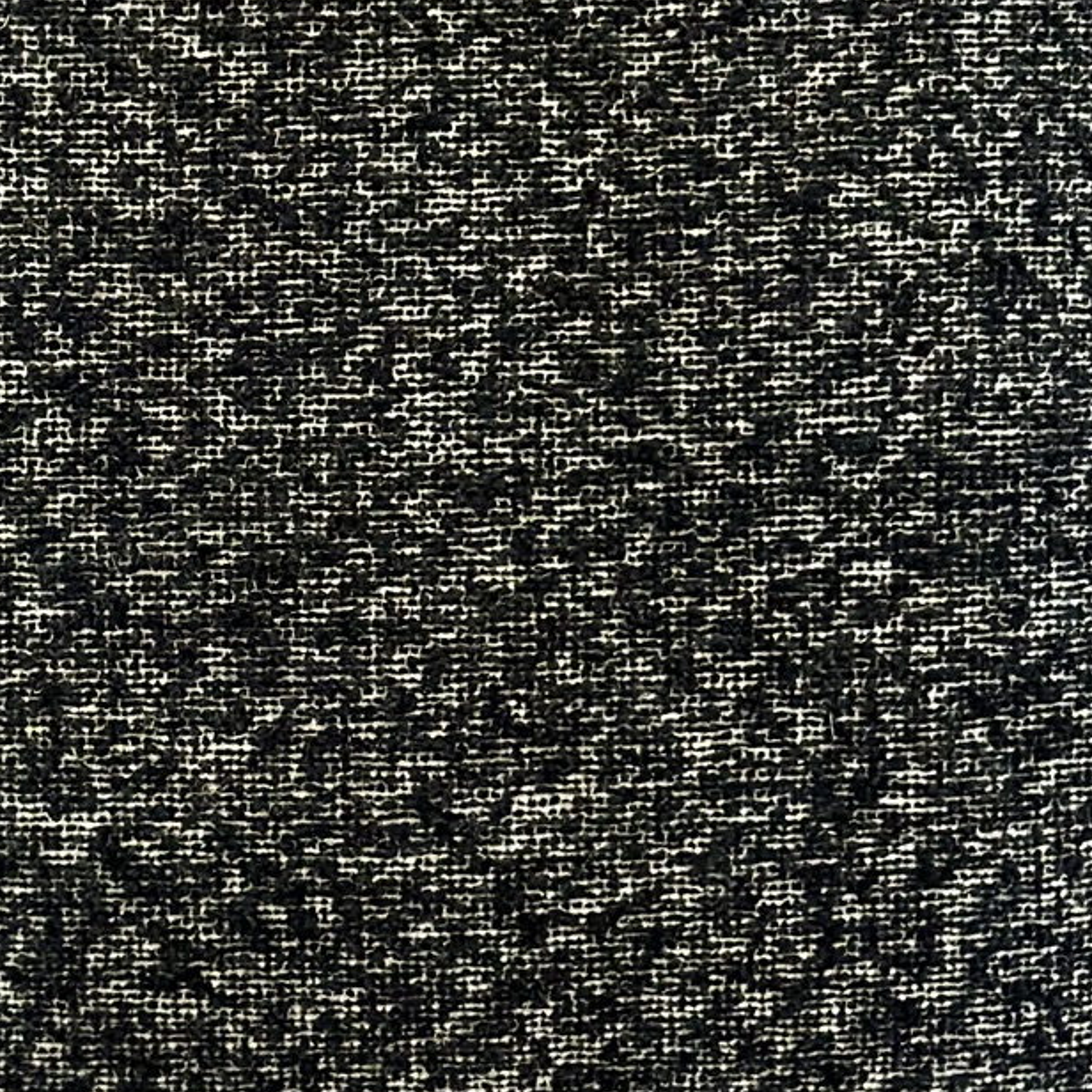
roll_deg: +0.5
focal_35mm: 141
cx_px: 218
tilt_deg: -16.6
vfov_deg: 12.4
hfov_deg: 12.3
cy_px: 404
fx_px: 5032
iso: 80
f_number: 1.78
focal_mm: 6.86
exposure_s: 1/223
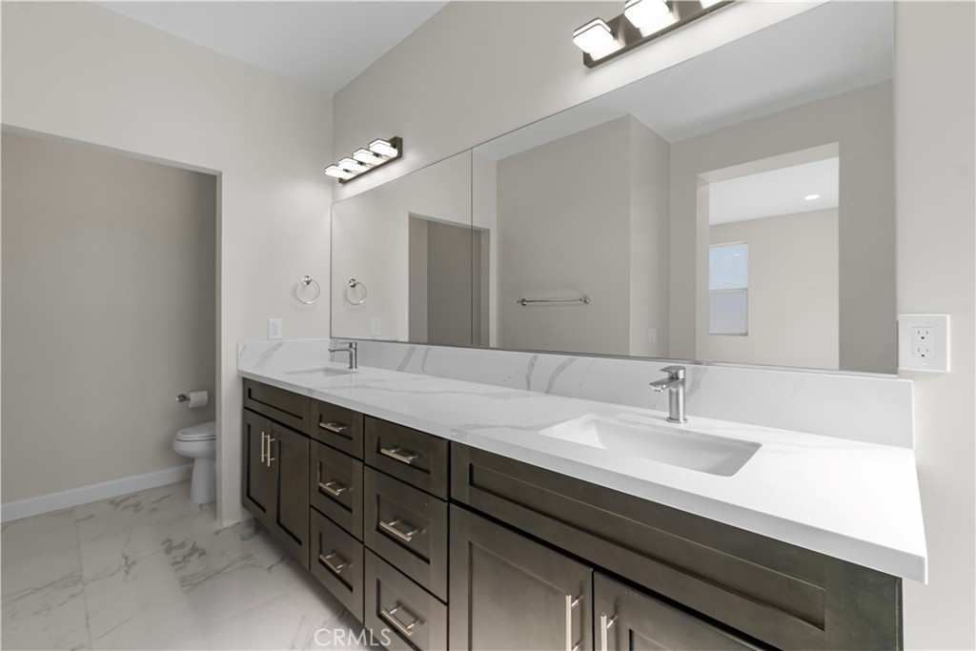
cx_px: 488
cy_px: 326
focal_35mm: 15
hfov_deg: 100.4
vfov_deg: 77.3
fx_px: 407
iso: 250
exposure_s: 1/10
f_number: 10
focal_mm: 10
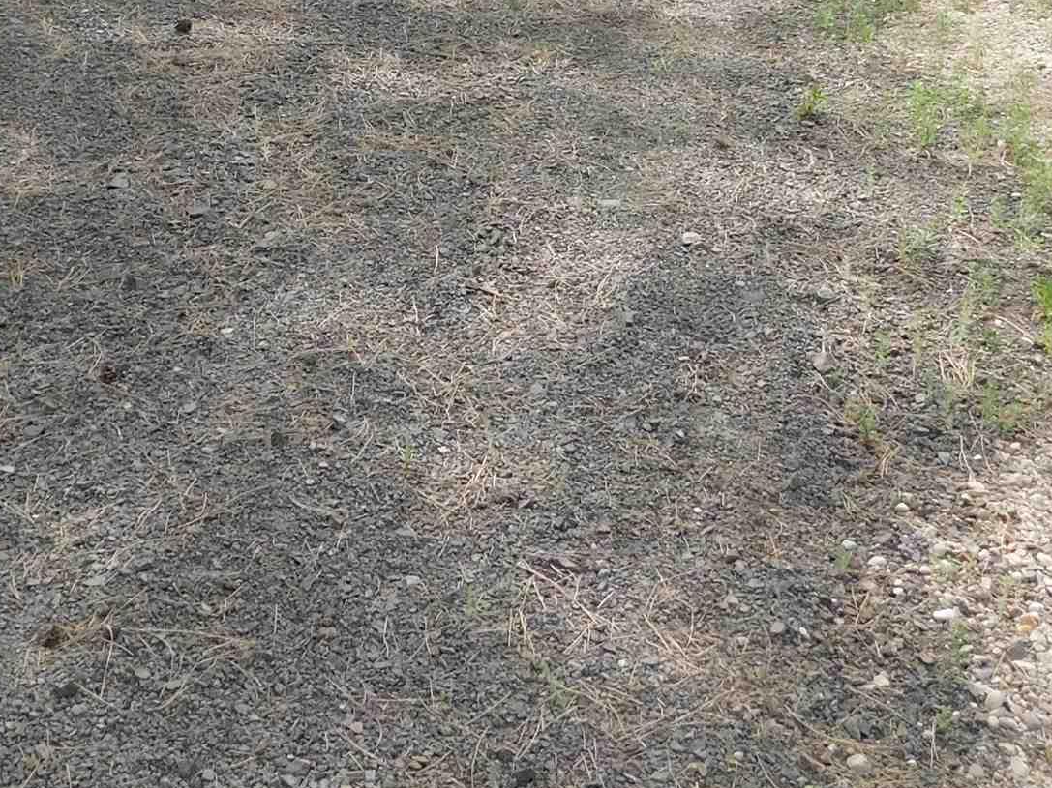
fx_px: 1975
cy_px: -19
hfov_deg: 29.4
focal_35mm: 65
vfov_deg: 21.7
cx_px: 286
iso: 125
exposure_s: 1/640
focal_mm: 4
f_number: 3
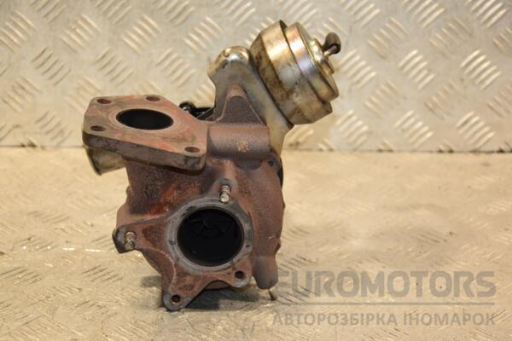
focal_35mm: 87
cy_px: 170
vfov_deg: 15.7
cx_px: 256
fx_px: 1237
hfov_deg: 23.4
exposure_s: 1/125
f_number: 5
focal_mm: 58
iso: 800
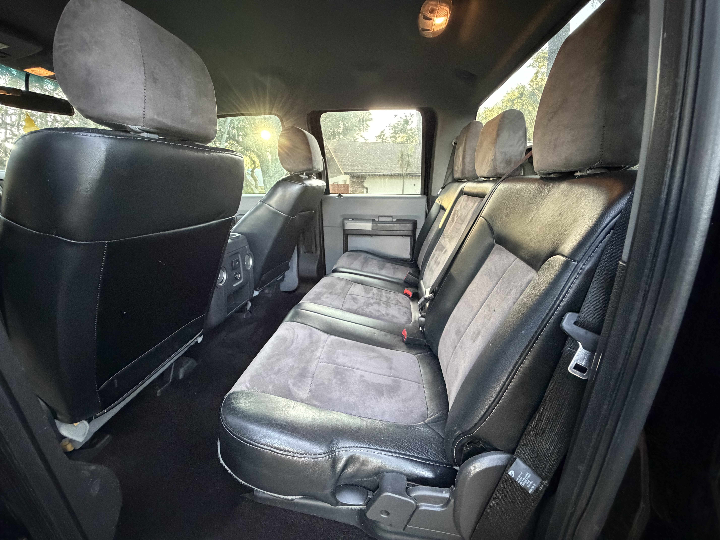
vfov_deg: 85.7
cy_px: 270
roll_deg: +0.0
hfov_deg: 102.1
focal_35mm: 14
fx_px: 291
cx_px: 360
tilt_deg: -15.3
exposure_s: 1/58
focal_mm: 2.22
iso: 1250
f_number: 2.2
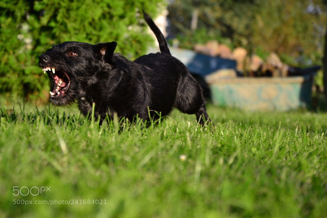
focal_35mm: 158
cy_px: 109
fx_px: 1430
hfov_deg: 13.0
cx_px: 164
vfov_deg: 8.7
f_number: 5.6
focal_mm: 105
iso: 450
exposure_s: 1/640
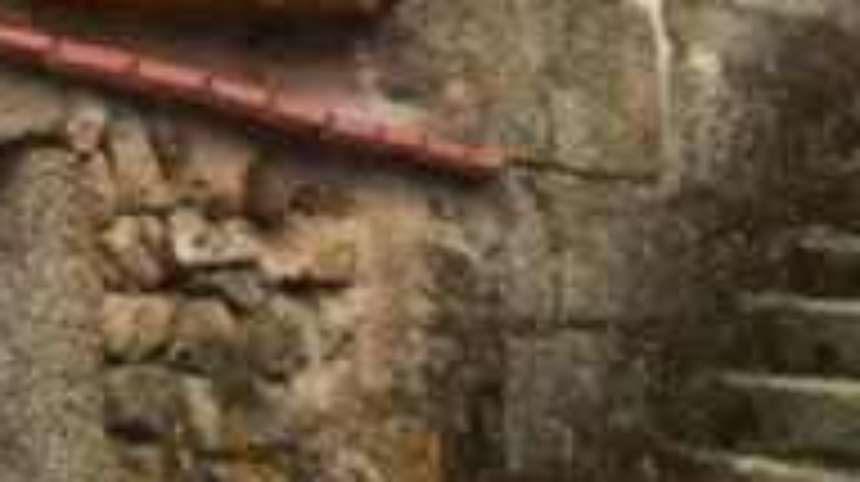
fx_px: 2415
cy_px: 0
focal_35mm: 106
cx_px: -545
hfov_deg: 17.5
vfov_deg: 11.3
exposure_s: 1/1202
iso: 25
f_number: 2.2
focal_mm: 4.15
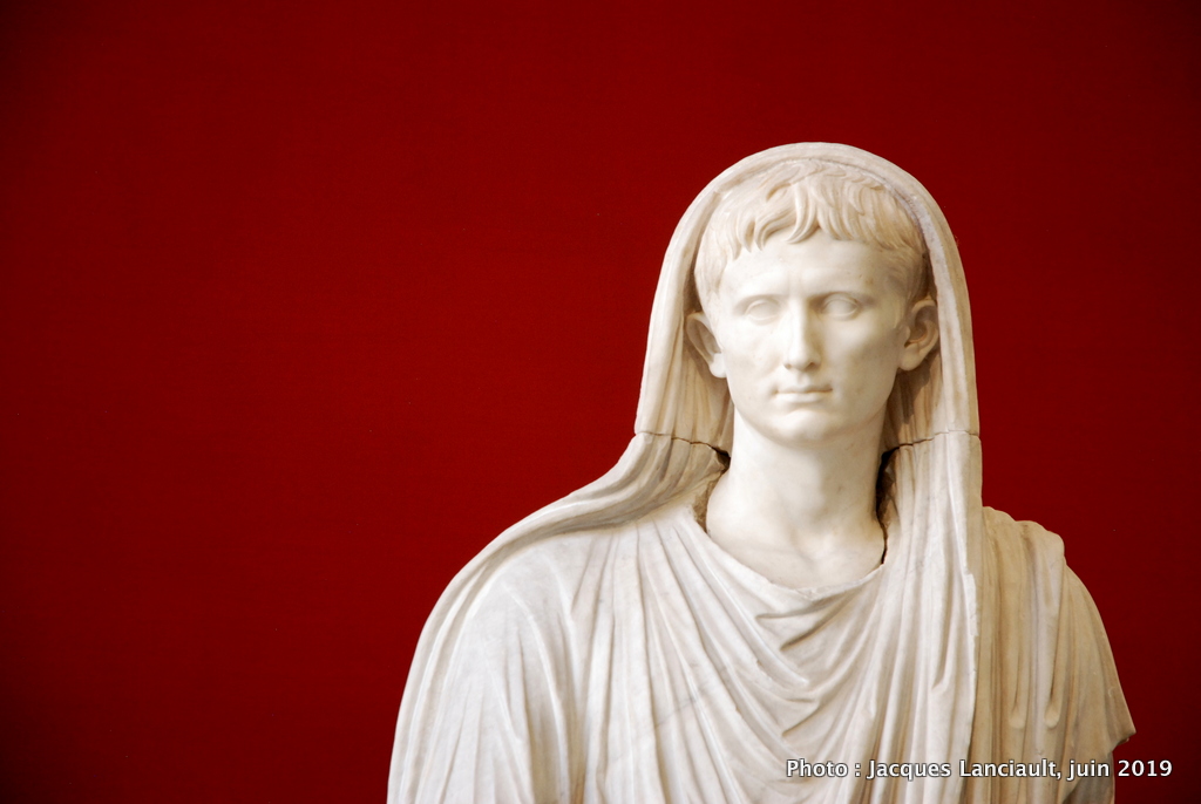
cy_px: 402
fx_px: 3508
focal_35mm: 105
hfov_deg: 19.4
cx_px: 600
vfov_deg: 13.1
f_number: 4.5
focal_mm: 70
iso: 640
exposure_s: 1/50
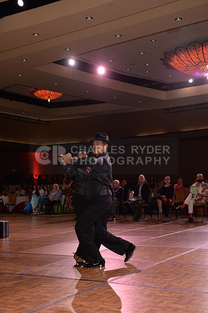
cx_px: 104
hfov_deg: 28.0
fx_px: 417
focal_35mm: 48
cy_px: 156
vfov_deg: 41.2
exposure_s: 1/250
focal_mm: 48
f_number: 5
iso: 2000
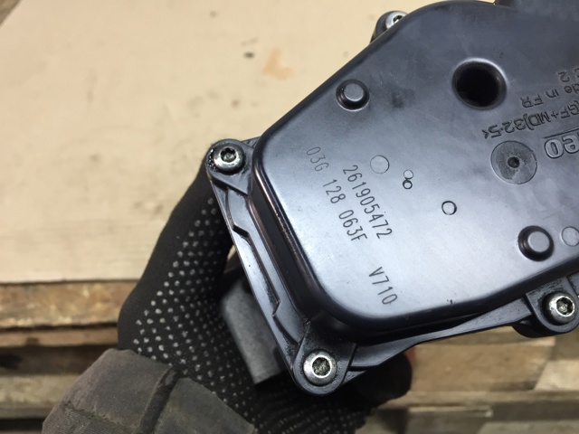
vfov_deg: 48.2
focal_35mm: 29
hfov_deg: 61.7
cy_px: 217
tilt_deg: -47.6
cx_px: 290
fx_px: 485
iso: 80
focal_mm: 4.15
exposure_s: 1/33
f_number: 2.2
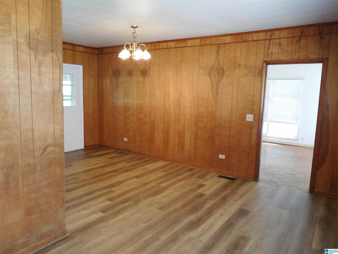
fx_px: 244
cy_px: 127
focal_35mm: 25
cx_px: 169
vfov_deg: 54.9
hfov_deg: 69.4
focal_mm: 4.5
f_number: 3.4
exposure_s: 1/30
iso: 320
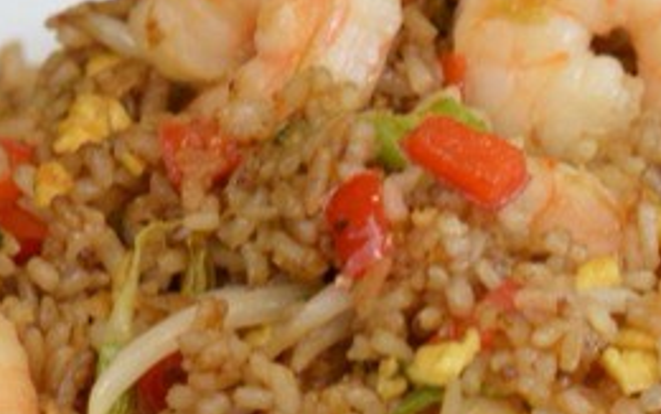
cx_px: 348
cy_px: 208
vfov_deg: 5.0
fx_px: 4760
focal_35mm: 264
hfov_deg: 7.9
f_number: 4.5
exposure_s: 1/80
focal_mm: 50
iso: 400
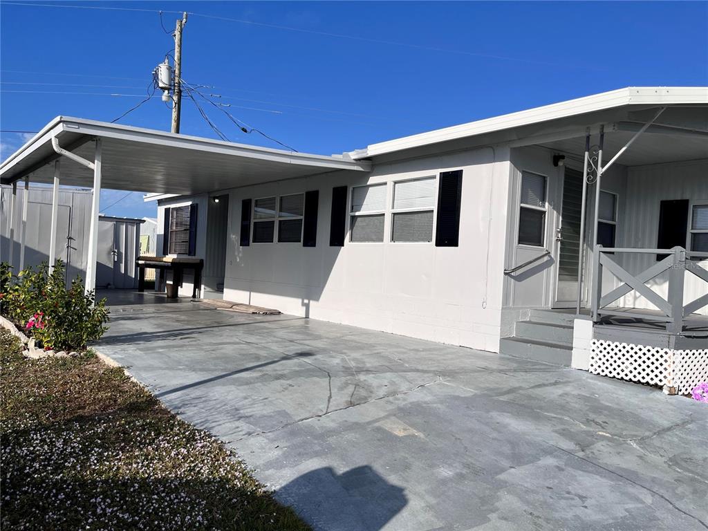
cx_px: 354
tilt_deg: -0.2
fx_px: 532
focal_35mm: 26
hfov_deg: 67.3
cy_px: 266
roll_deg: -3.4
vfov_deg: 53.1
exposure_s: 1/7874
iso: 50
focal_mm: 5.1
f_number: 1.6
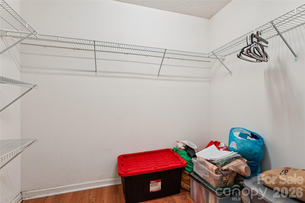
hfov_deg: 94.0
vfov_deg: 71.1
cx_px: 152
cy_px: 102
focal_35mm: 17
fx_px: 142
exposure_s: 1/2
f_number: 13
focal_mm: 16.8
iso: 200
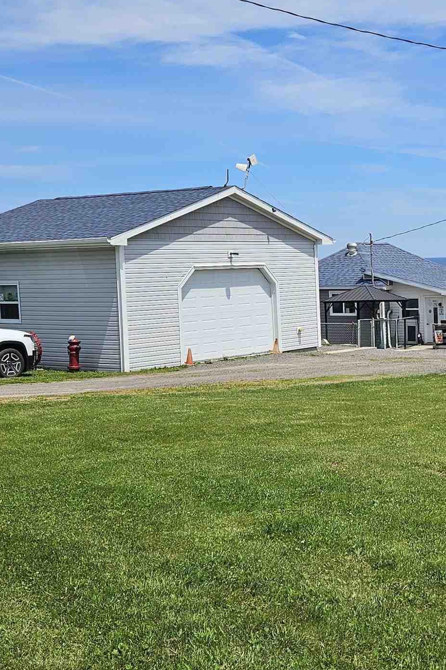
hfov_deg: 24.5
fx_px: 985
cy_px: 362
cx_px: 432
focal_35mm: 53
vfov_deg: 37.5
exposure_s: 1/3717
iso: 25
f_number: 1.8
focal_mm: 5.4
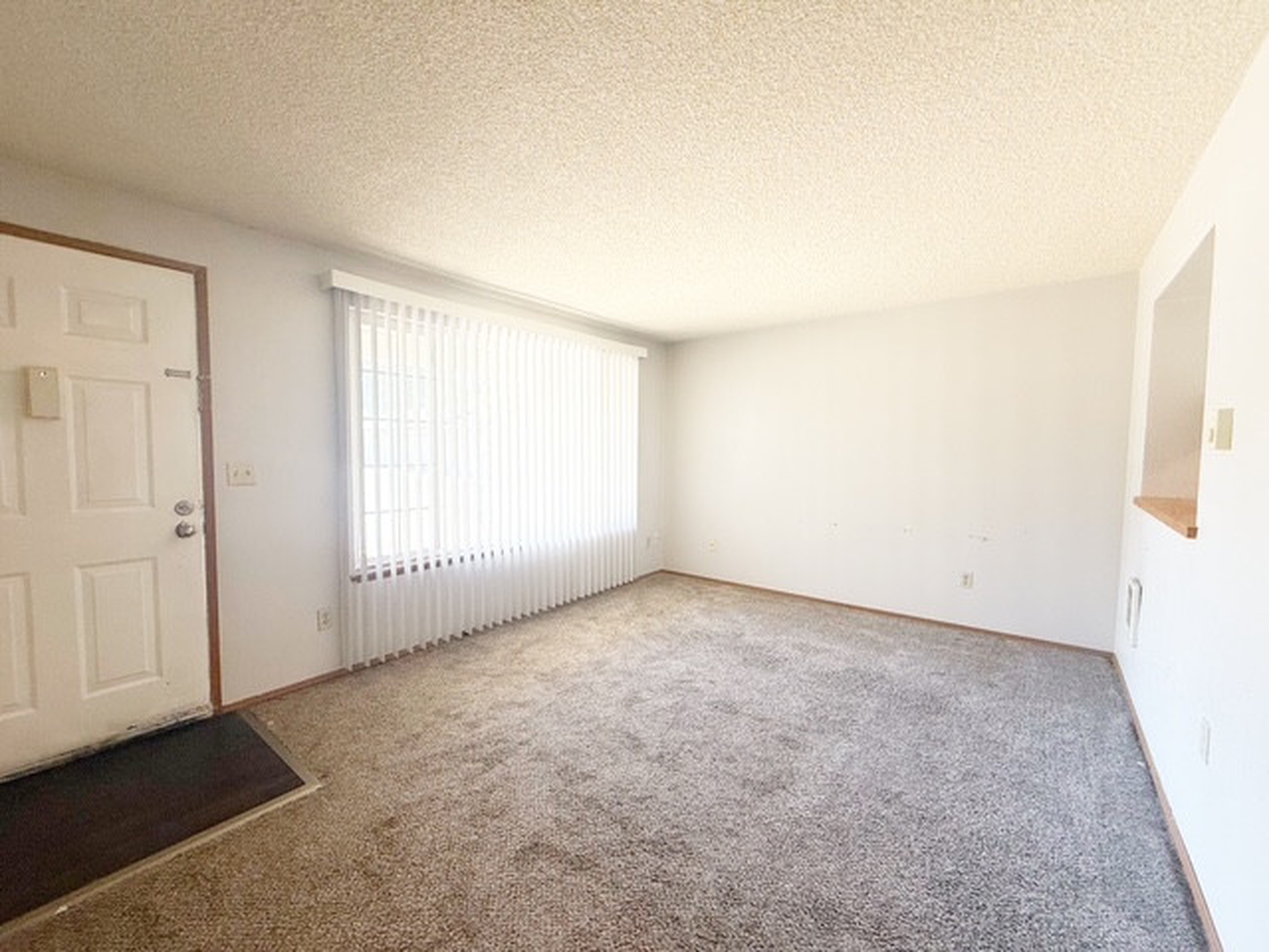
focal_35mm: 14
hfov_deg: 102.1
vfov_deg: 85.7
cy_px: 476
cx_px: 634
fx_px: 513
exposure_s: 1/120
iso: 125
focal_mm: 2.22
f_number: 2.2
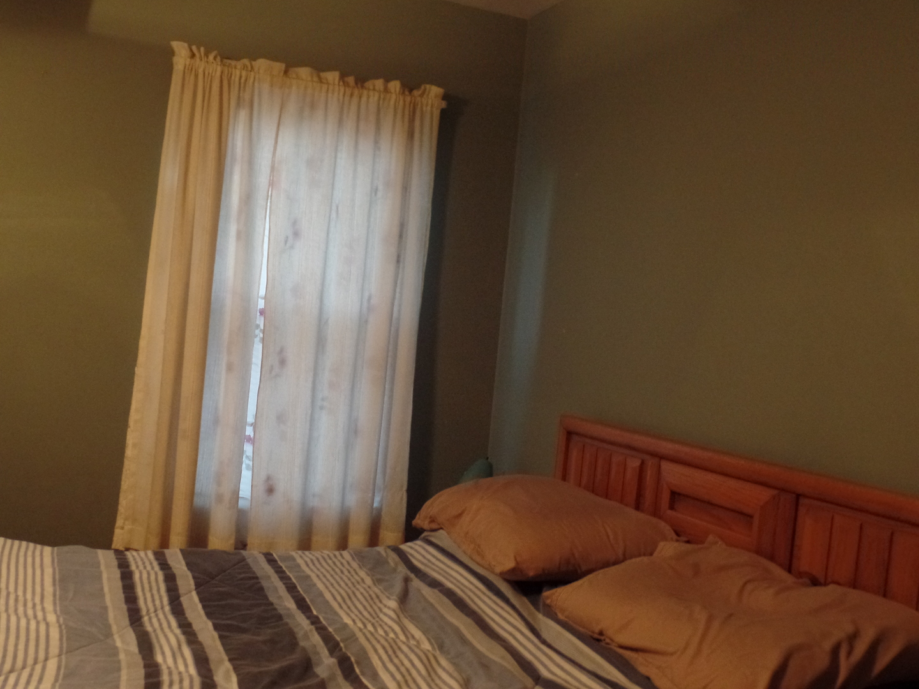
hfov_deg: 44.8
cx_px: 460
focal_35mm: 42
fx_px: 1115
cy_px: 344
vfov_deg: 34.3
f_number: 3.2
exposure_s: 1/15
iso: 800
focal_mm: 7.5
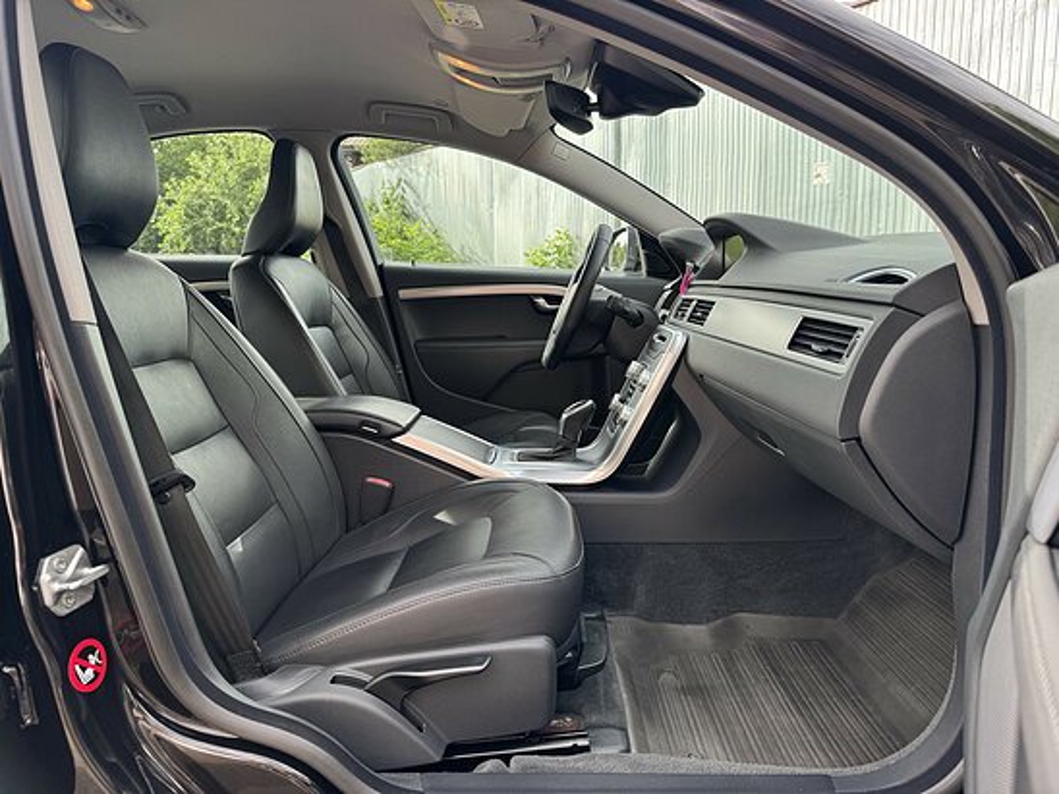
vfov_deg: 56.8
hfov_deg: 71.6
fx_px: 734
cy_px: 397
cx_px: 530
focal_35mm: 24
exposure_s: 1/157
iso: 100
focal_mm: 6.76
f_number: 1.78
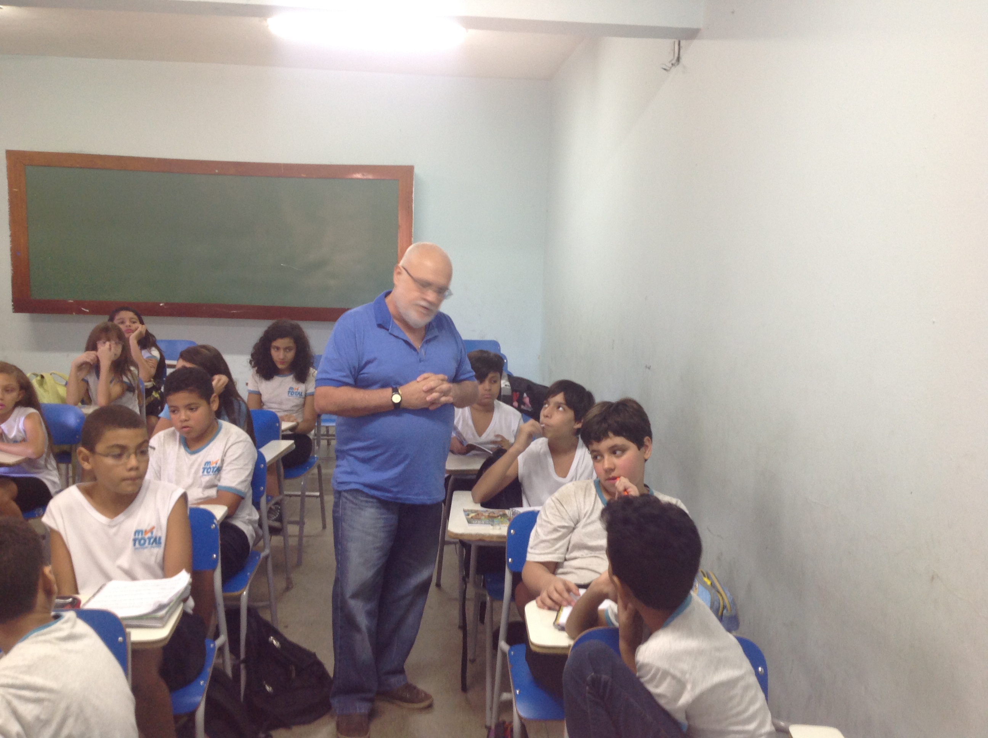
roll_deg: -2.6
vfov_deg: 40.6
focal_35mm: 35
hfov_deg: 52.7
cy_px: 369
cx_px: 494
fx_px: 997
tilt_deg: -6.5
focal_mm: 4.28
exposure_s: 1/15
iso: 80
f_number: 2.4
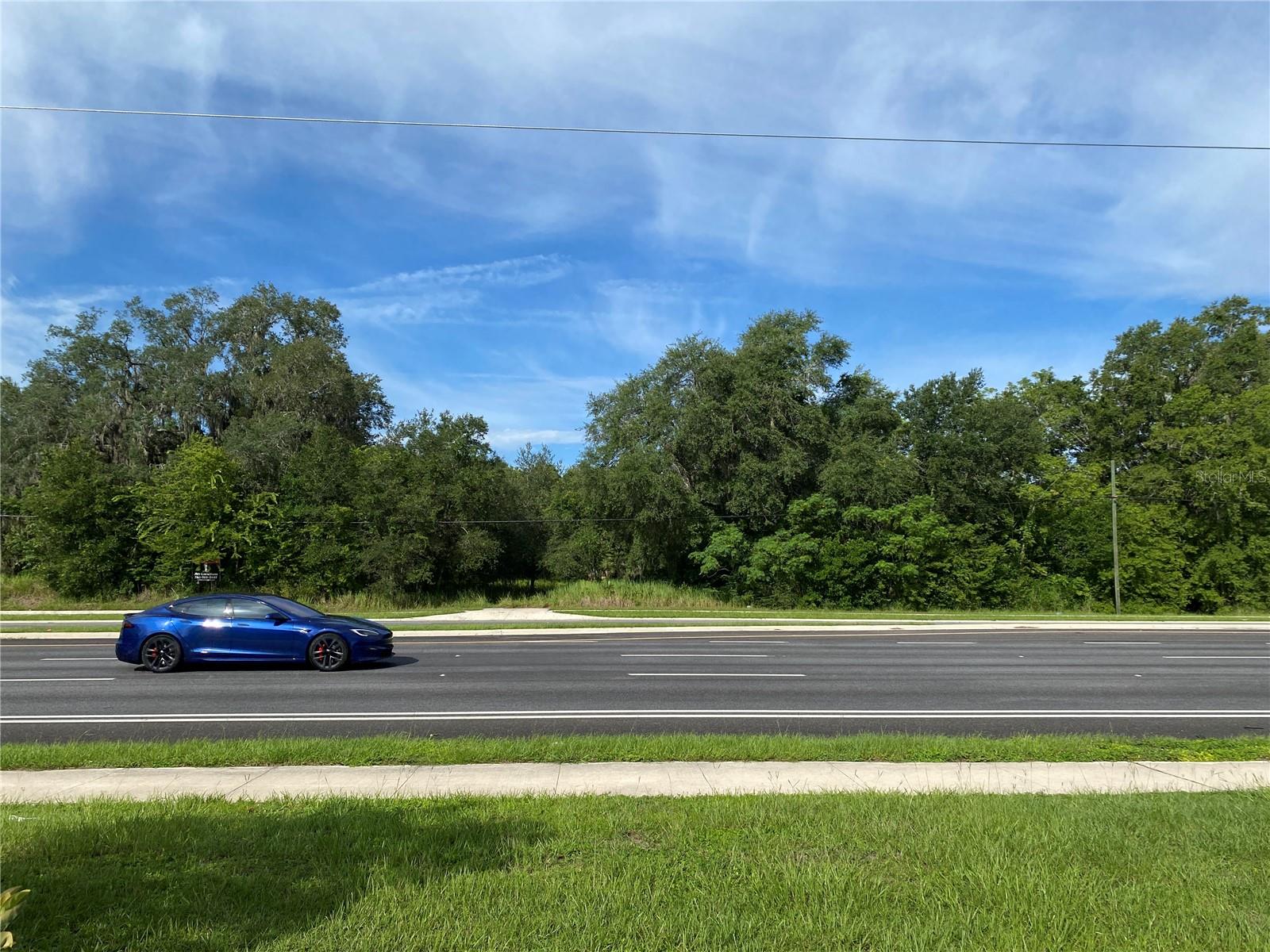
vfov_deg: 53.1
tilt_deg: +2.2
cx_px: 635
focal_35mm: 26
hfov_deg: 67.3
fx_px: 954
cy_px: 476
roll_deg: +0.0
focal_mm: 4.25
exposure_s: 1/3040
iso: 32
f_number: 1.8
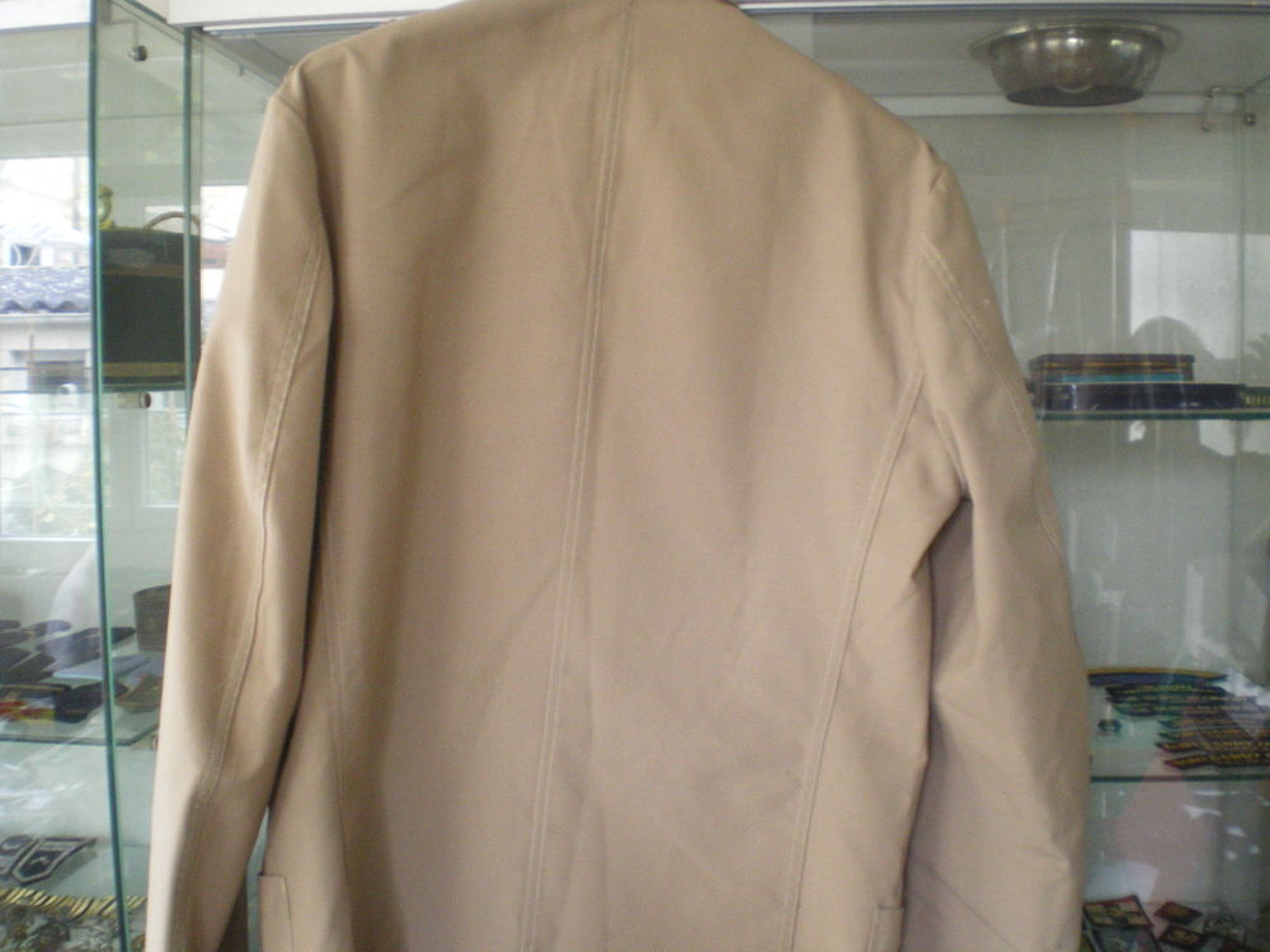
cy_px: 476
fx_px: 1394
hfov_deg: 49.0
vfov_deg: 37.7
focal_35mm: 38
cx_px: 635
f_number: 3.1
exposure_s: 1/5
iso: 400
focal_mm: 6.3
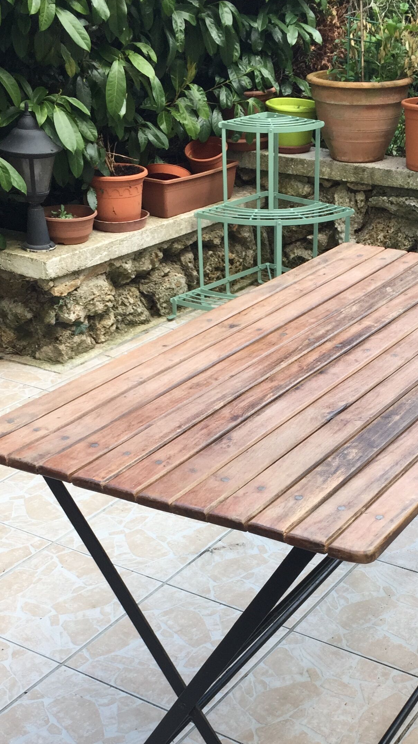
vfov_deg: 42.0
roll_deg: -2.0
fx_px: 946
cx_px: 291
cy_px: 528
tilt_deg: -31.2
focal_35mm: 48
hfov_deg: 24.7
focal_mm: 4.15
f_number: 2.2
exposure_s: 1/120
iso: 32
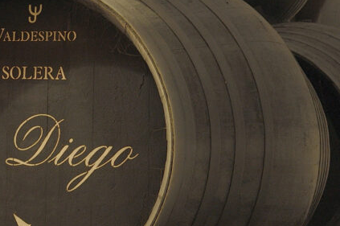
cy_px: 123
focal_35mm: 156
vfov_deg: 8.8
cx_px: 70
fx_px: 1472
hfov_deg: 13.1
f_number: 11
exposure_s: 10
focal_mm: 50
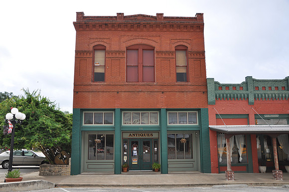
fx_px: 253
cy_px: 96
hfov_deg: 59.6
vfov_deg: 41.6
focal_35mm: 32
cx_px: 144
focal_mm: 21
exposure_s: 1/125
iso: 280
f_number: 5.6
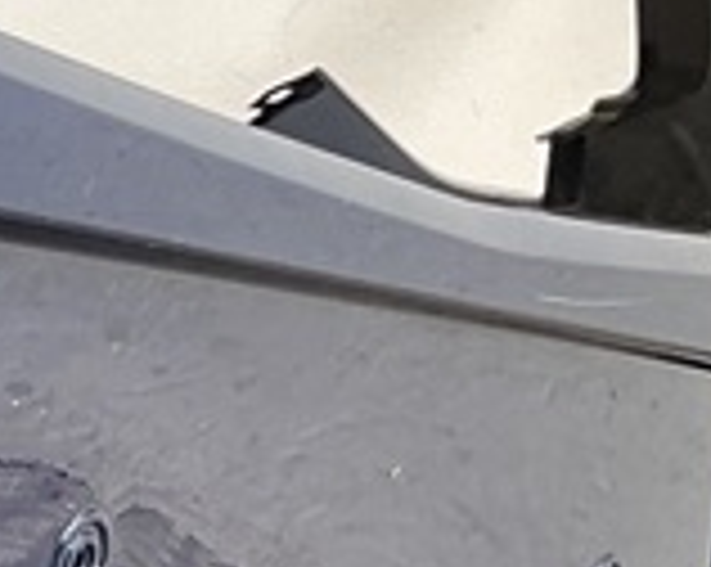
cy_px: 1251
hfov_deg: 9.3
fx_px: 3804
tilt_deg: -7.7
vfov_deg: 8.0
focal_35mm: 181
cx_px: -1148
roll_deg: +0.7
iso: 50
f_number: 1.8
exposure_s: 1/120
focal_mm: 3
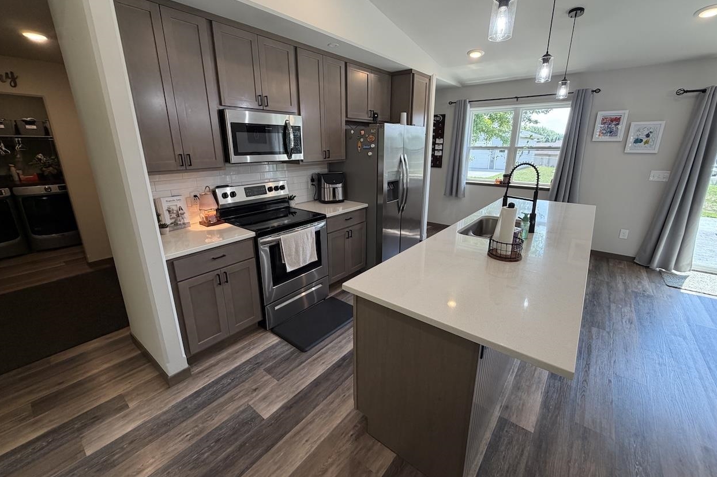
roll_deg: -0.7
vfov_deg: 77.3
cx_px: 364
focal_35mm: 15
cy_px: 229
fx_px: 299
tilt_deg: -14.7
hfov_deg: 100.4
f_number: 2.2
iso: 160
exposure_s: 1/120
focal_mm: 2.22
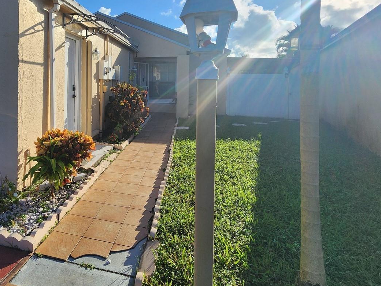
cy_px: 81
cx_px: 122
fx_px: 220
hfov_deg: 78.7
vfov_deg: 63.1
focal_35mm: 20
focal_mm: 2.2
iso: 50
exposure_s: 1/3550
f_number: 2.2
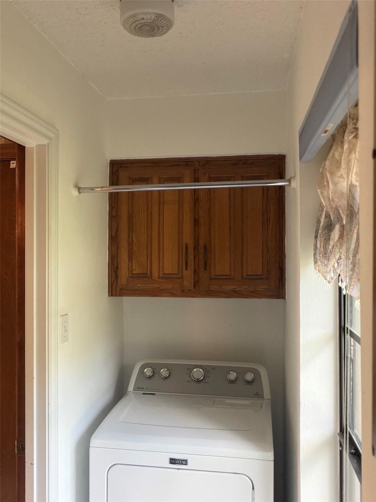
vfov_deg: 60.0
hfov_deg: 46.8
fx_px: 434
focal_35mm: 30
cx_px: 188
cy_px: 251
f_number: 1.9
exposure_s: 1/60
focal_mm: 2.71
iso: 160
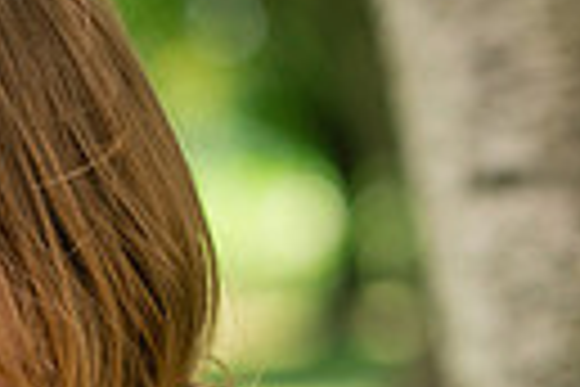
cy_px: 547
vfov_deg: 3.6
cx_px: -247
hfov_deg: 5.3
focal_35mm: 383
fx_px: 6170
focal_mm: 85
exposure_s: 1/500
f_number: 3.5
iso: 320
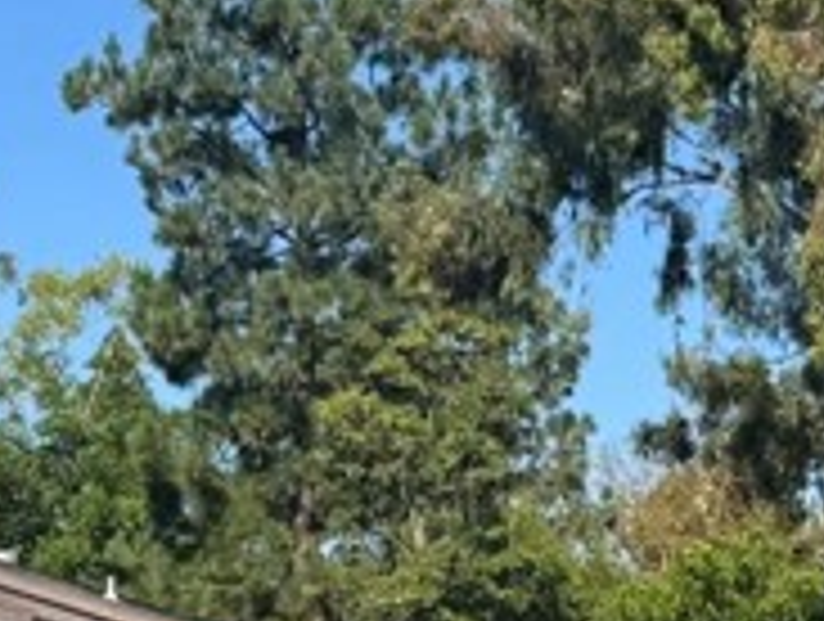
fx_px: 3196
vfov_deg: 10.9
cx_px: 1459
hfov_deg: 13.3
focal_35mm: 134
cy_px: 742
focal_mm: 6.76
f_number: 1.78
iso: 80
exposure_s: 1/3413
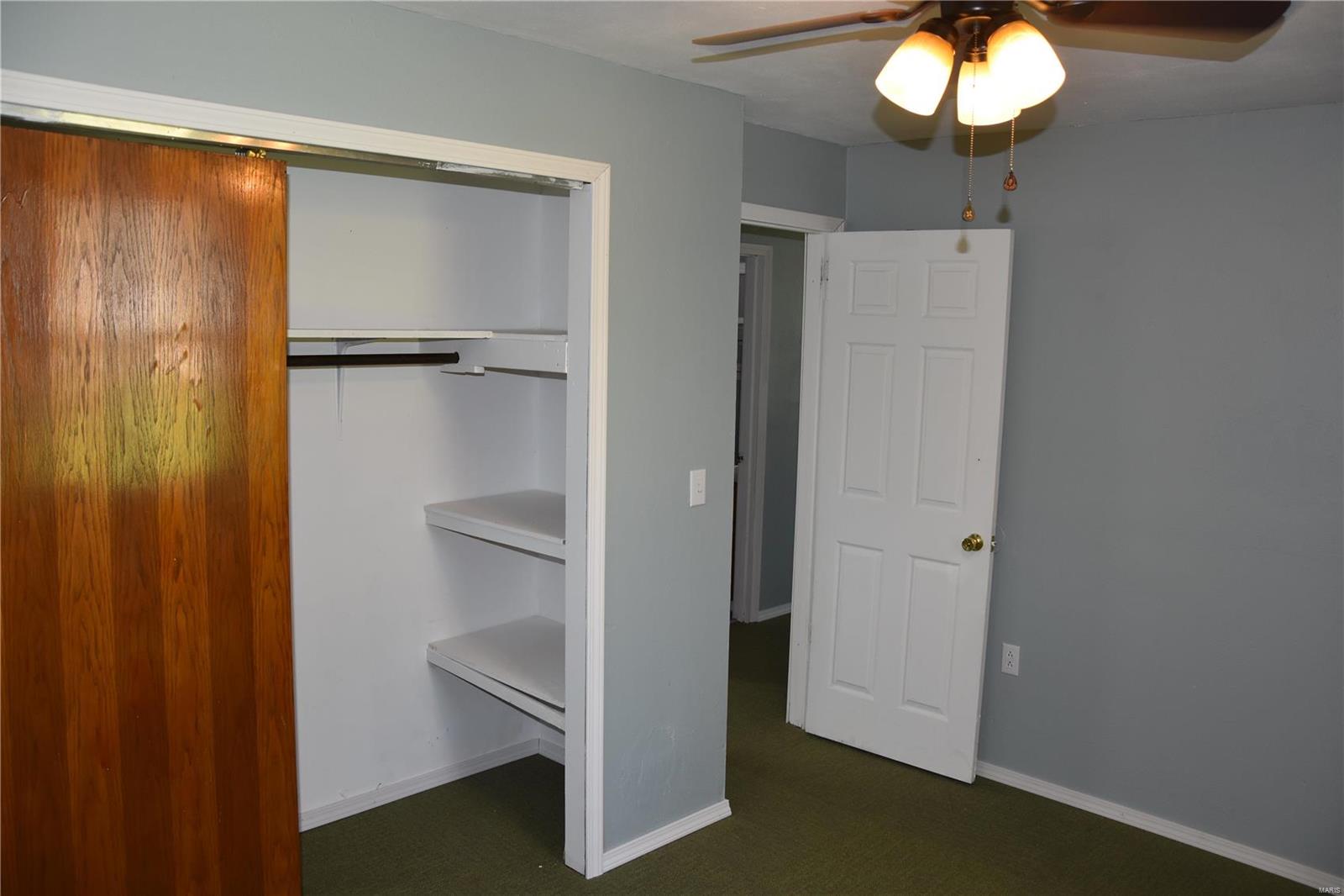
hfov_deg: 67.4
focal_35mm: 27
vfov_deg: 47.9
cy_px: 448
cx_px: 672
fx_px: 1008
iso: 400
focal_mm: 18
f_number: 3.5
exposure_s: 1/60
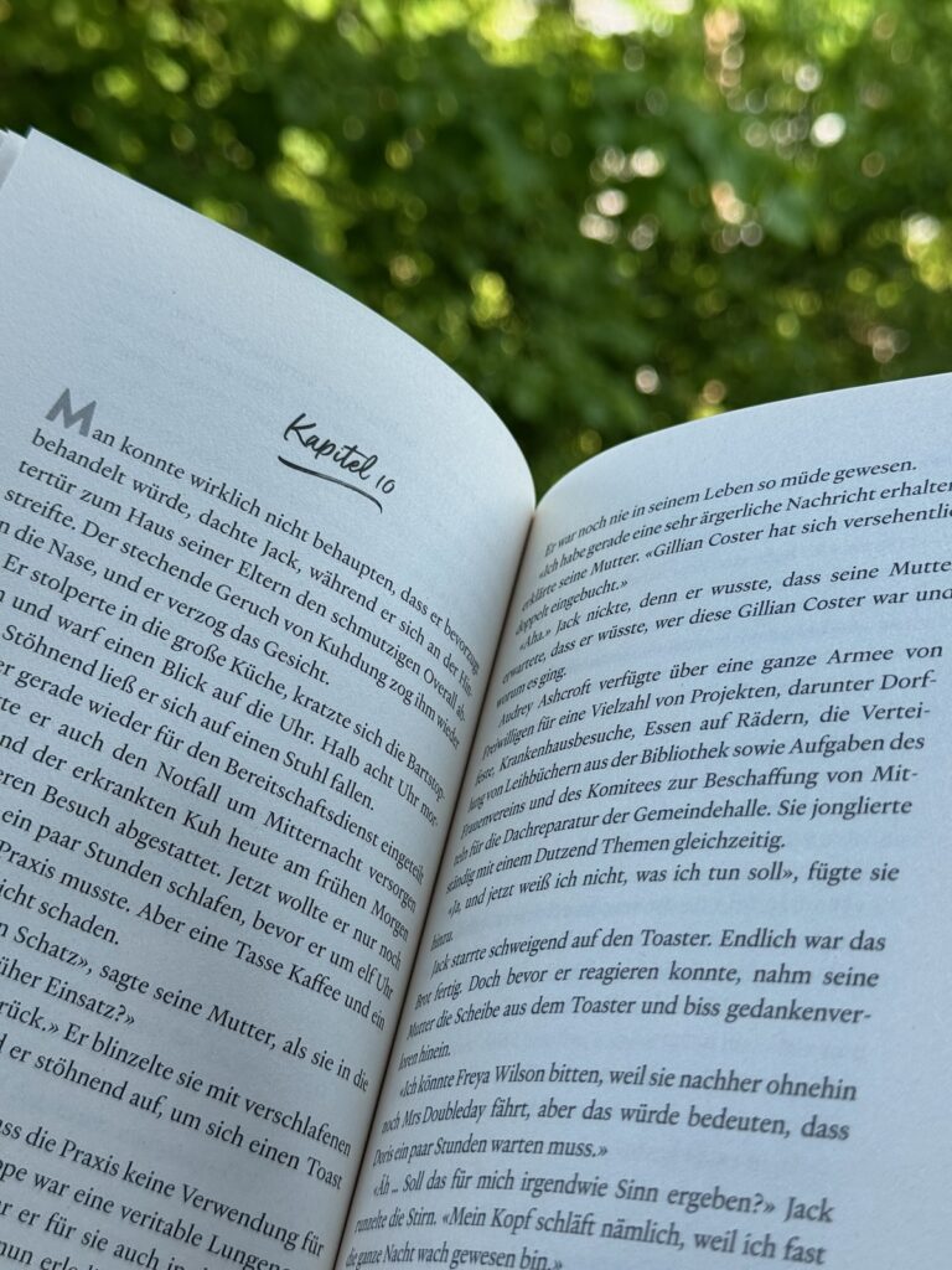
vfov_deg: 39.7
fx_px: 1760
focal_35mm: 48
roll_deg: +4.4
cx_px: 476
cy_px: 635
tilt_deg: -26.1
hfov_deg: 30.3
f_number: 1.78
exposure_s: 1/812
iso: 64
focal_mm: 6.76
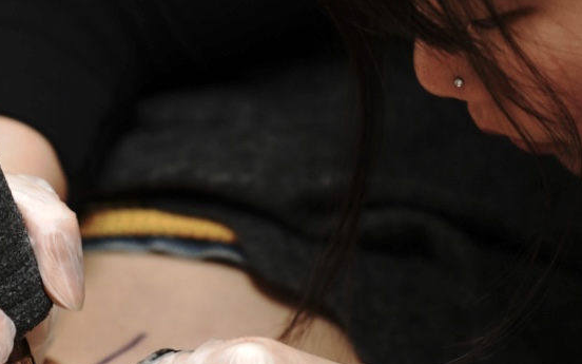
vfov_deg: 6.3
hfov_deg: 10.0
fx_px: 3315
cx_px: 103
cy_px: 103
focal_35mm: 209
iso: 160
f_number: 2.8
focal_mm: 75
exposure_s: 1/125
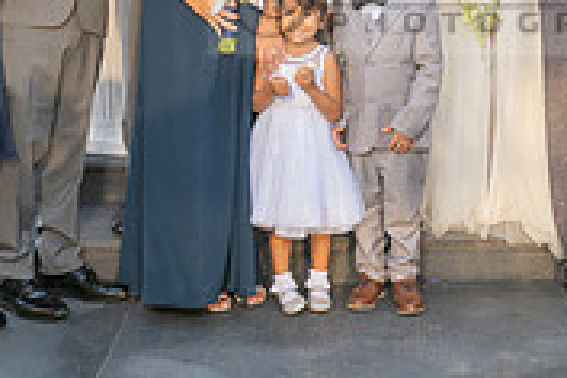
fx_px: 1575
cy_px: 18
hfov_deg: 20.3
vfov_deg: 13.5
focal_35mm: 100
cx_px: 415
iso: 200
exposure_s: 1/160
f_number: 5
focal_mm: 28
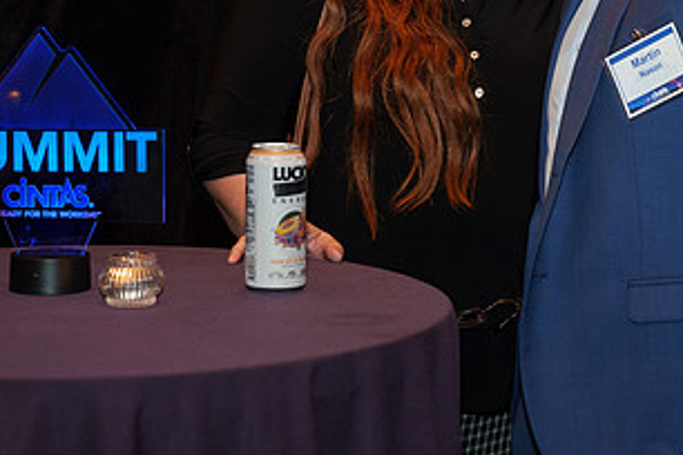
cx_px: 411
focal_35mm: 106
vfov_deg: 12.8
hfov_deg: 19.3
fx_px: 2011
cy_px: 29
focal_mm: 52
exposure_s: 1/60
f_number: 4.5
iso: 1000
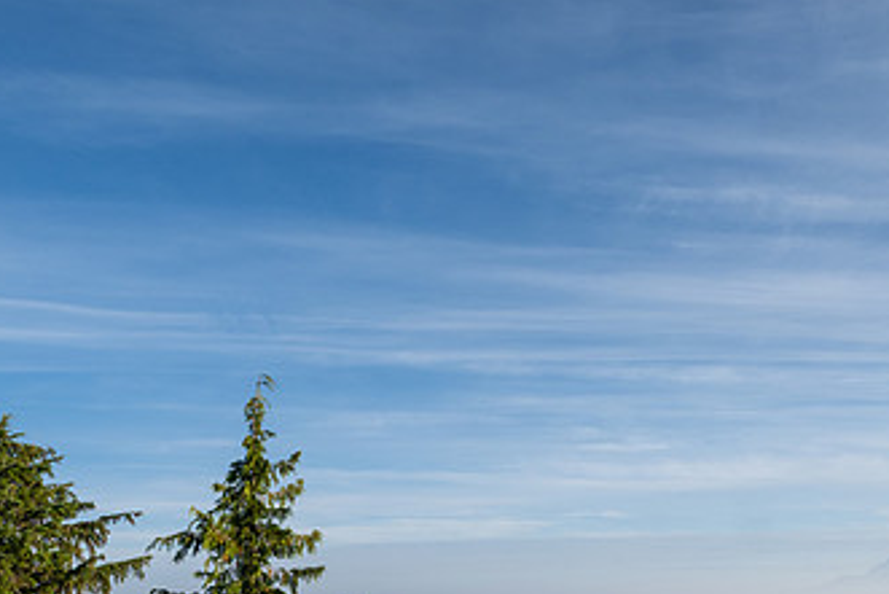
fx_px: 1038
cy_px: 466
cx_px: 440
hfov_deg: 46.4
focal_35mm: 42
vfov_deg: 31.2
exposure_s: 1/200
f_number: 16
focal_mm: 24
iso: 400
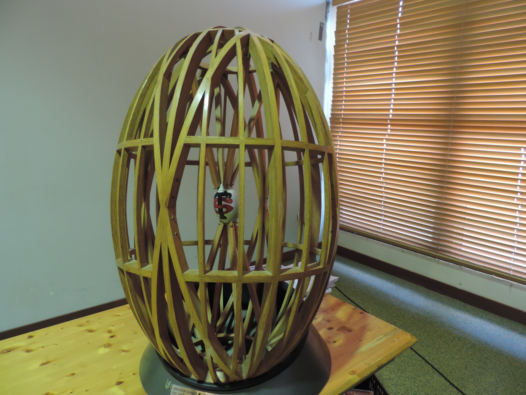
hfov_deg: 71.6
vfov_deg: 56.8
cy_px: 198
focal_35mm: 24
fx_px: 365
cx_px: 263
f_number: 3
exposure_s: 1/15
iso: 400
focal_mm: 4.3
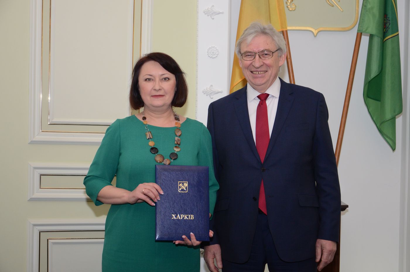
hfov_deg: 32.0
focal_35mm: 63
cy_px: 136
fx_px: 716
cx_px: 205
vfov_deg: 21.5
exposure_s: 1/200
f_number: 4.8
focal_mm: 42
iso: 1000
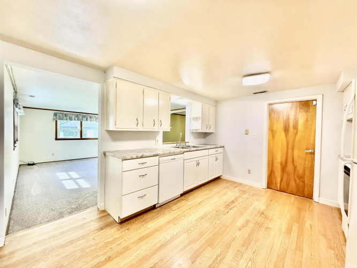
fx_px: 144
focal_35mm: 14
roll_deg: -0.8
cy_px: 134
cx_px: 178
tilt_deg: +0.8
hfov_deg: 102.1
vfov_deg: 85.7
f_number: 2.2
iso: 200
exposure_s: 1/120
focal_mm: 2.22
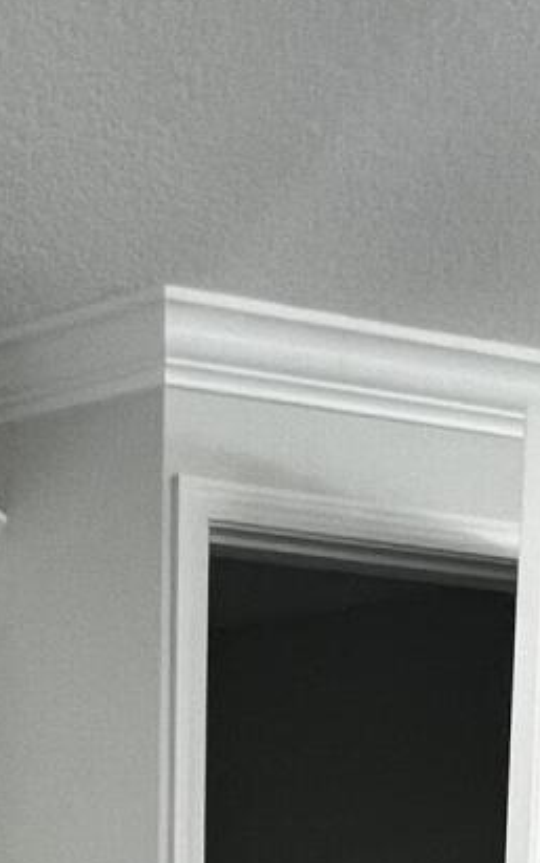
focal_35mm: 67
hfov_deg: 19.0
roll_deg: -0.1
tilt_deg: -7.0
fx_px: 1577
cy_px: 1480
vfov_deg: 21.8
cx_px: 19
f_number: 1.8
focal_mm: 1.57
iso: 160
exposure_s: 1/120
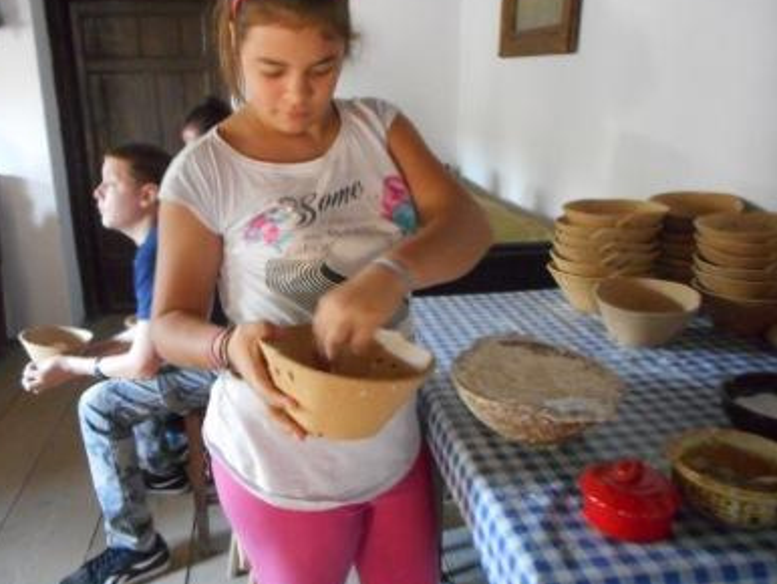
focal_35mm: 29
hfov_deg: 61.3
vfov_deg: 48.3
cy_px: 276
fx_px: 651
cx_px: 328
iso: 800
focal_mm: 4.5
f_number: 3.7
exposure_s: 1/8
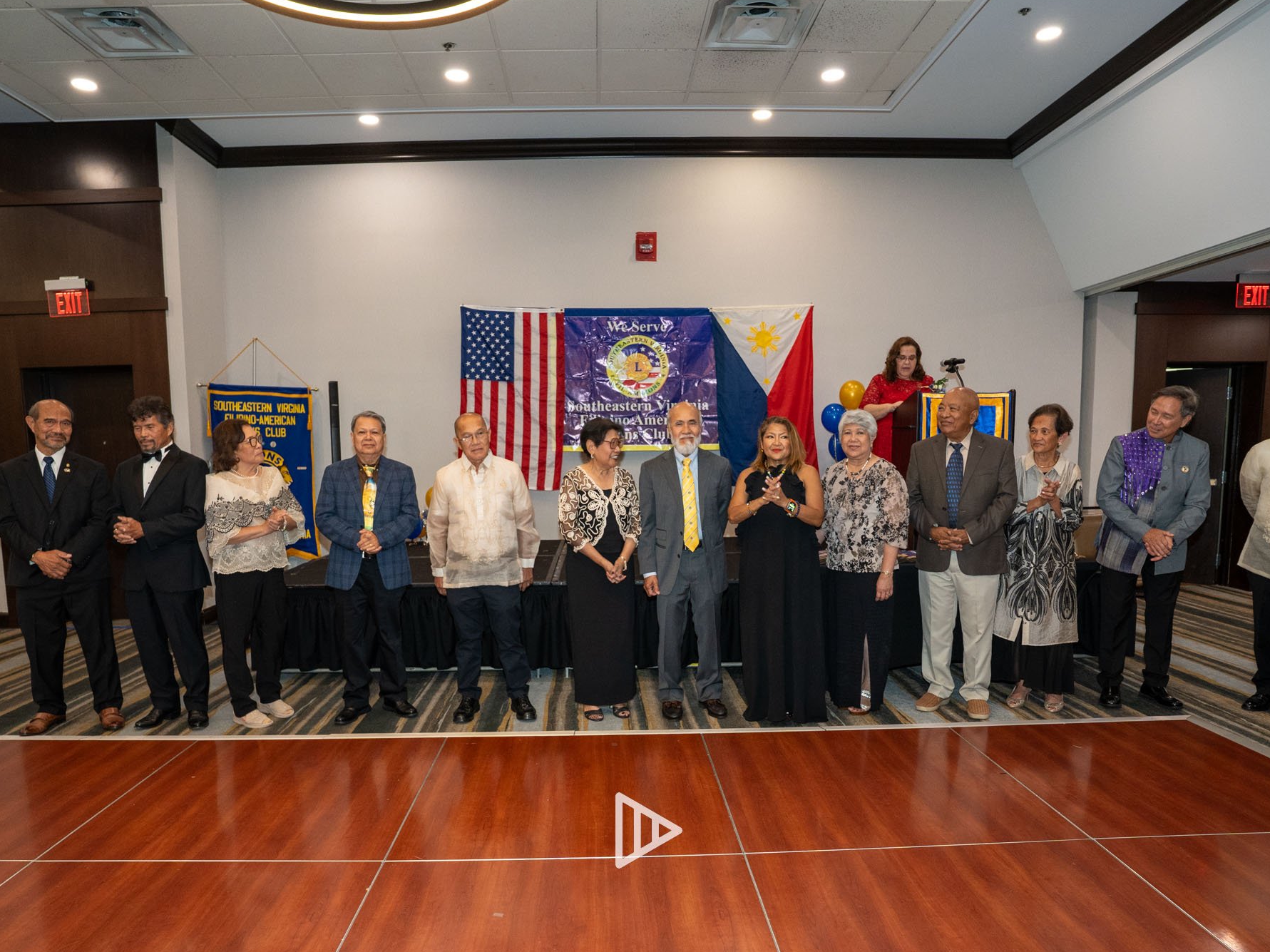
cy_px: 546
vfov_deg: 60.8
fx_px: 807
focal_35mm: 22
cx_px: 616
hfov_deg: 76.4
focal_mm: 17
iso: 1600
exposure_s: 1/125
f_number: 3.5
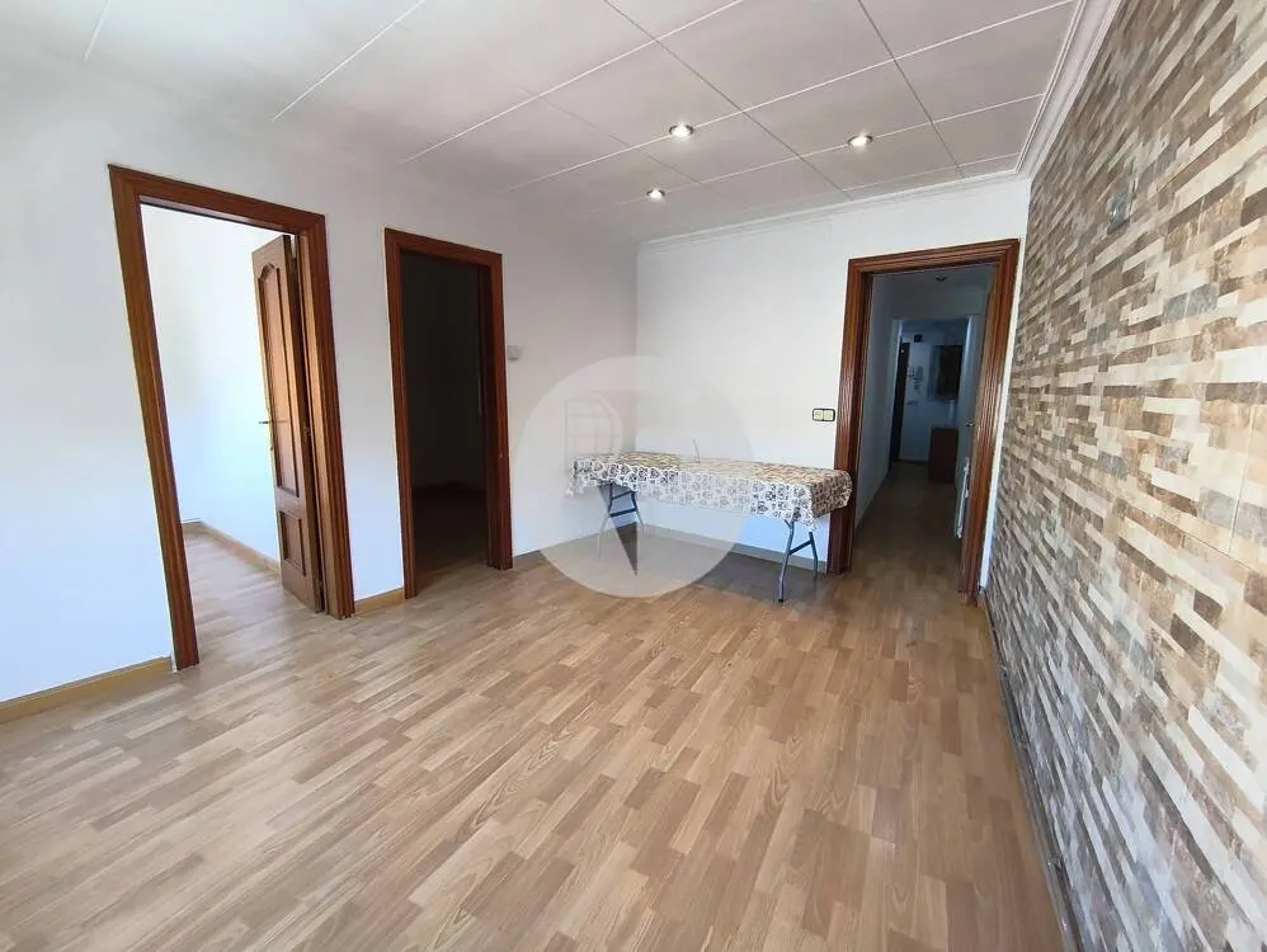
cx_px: 634
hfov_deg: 98.1
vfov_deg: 81.8
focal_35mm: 15
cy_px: 476
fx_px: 549
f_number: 2.2
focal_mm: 1.65
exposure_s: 1/50
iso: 80
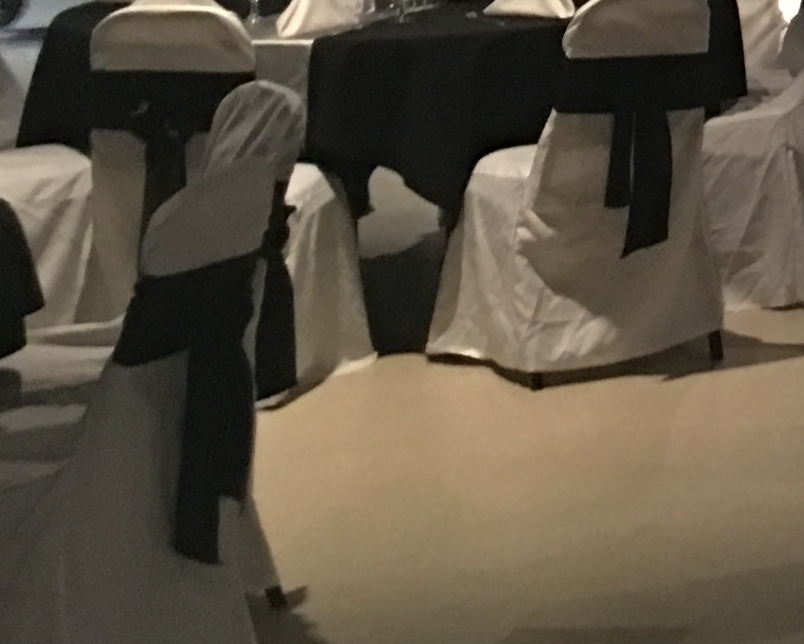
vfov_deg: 10.8
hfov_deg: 11.8
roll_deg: -0.8
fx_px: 3212
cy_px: -440
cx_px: 1882
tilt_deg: +1.4
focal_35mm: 135
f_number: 2.2
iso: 64
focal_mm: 4.15
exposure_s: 1/4
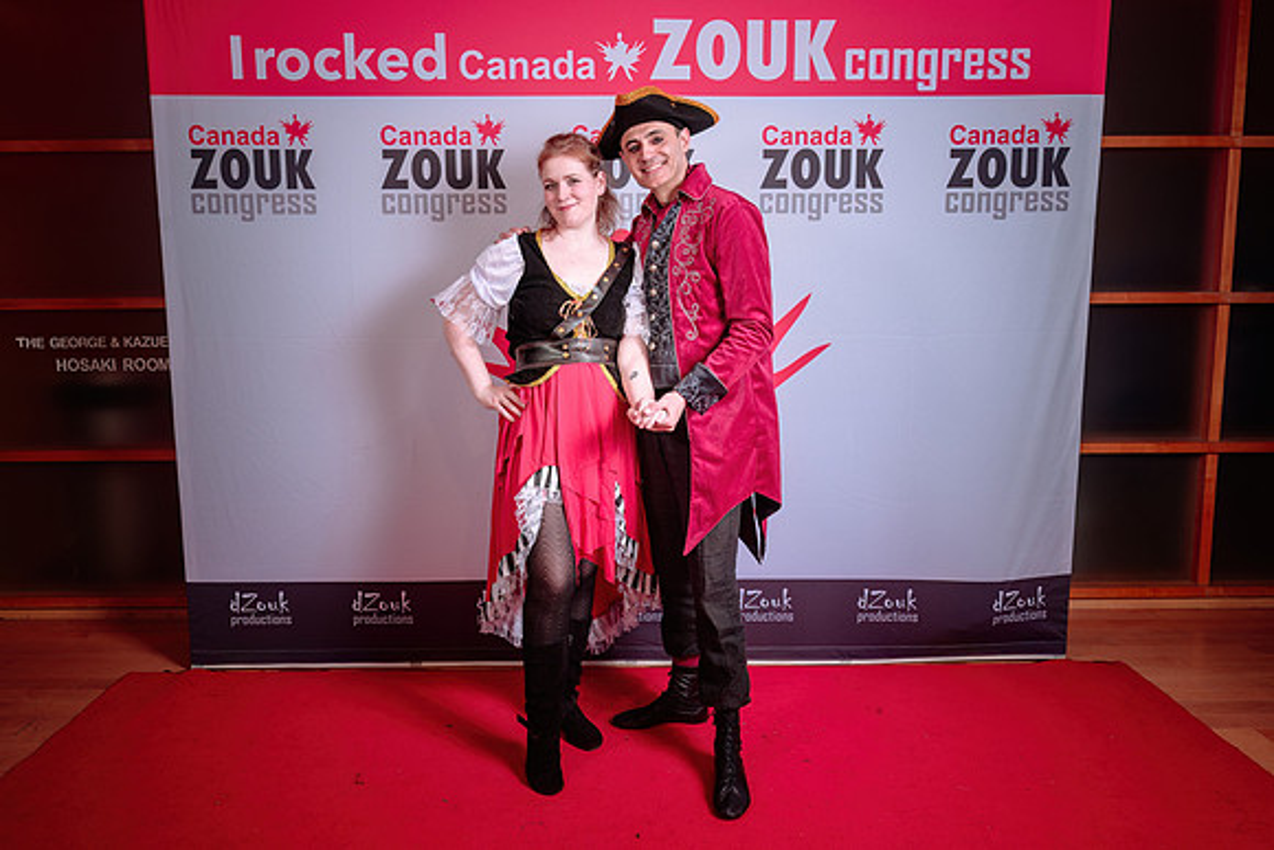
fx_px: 1006
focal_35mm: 28
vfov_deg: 45.8
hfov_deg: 64.7
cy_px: 382
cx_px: 610
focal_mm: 25.5
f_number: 4
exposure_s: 1/200
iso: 100
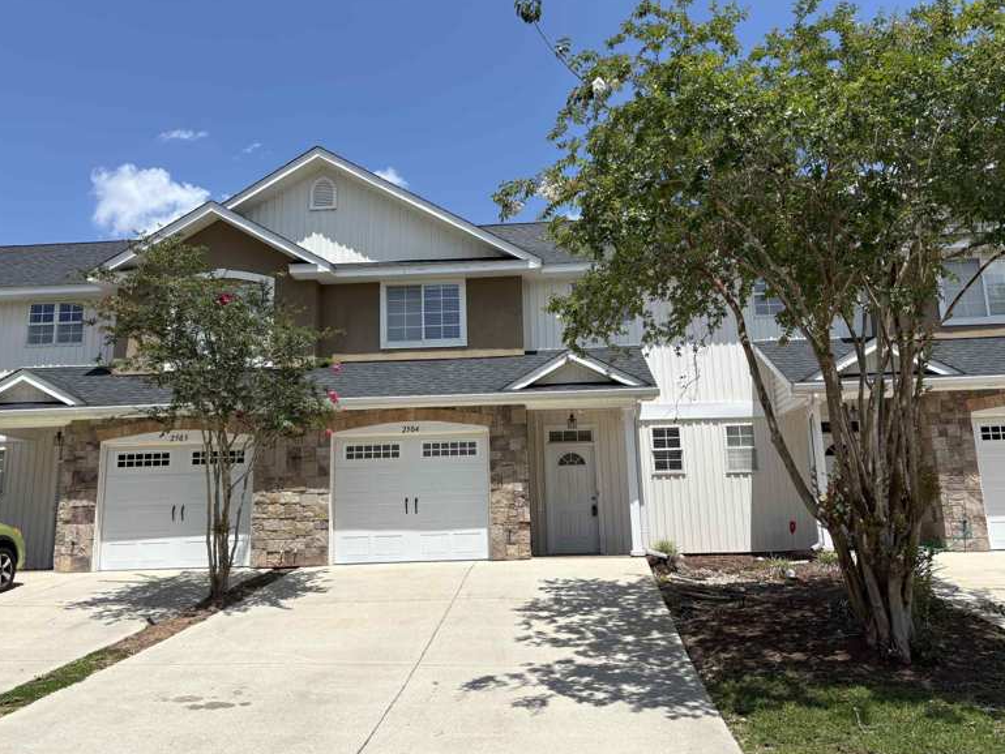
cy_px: 384
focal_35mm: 27
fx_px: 784
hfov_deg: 65.3
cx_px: 493
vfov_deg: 51.4
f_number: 1.6
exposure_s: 1/4608
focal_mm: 5.96
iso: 50
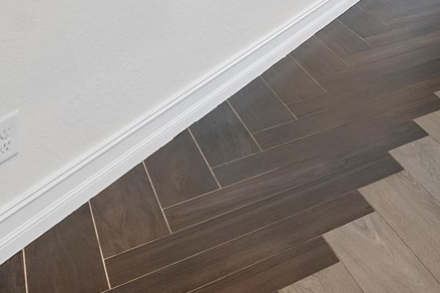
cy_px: -247
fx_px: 708
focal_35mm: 58
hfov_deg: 23.9
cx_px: 720
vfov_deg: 18.1
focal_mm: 10
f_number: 11
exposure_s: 1/5
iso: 160
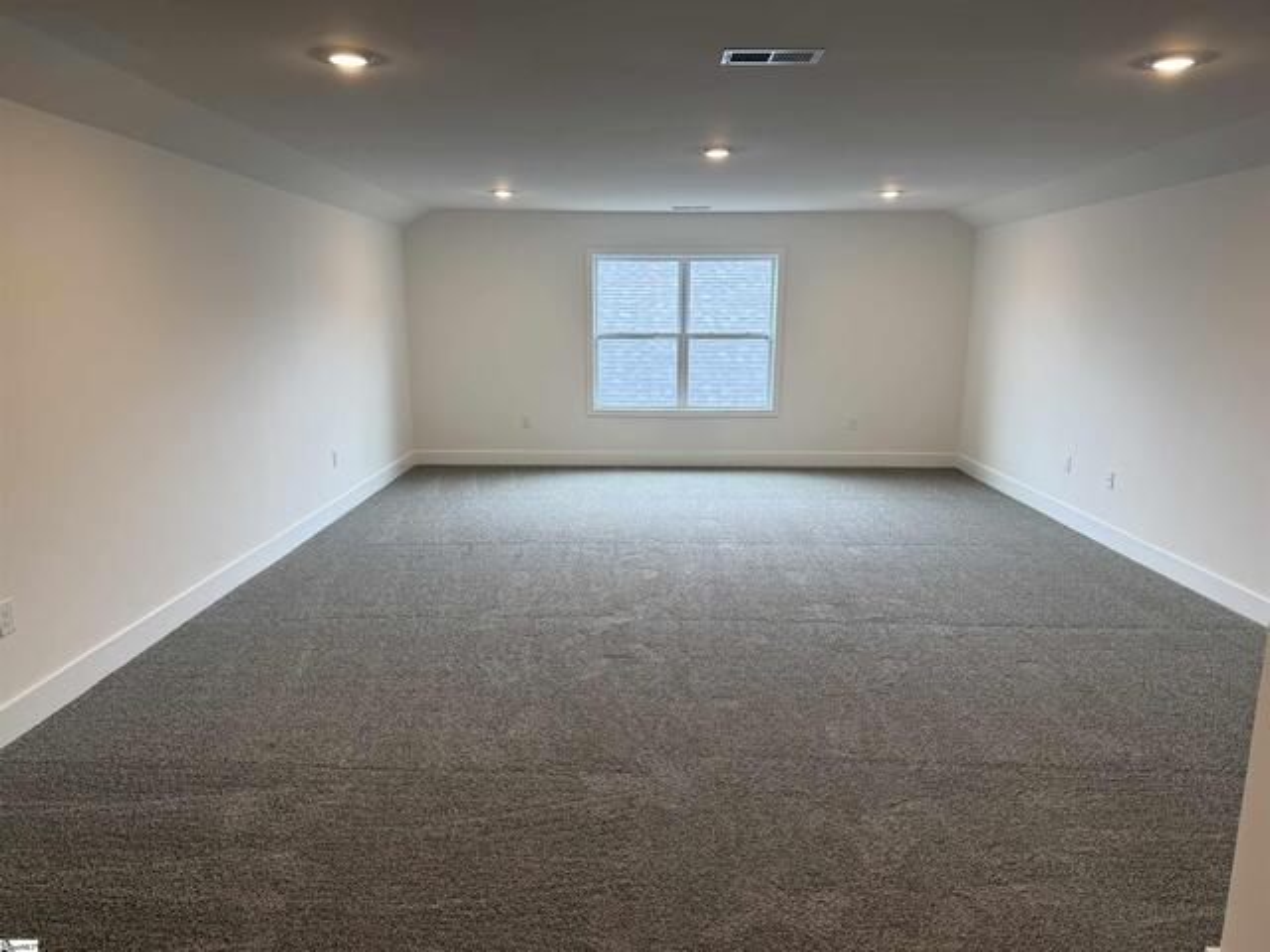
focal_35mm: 24
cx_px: 635
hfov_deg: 71.6
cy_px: 476
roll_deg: +0.5
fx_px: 881
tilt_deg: -11.4
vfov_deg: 56.8
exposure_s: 1/120
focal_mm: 6.76
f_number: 1.78
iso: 125
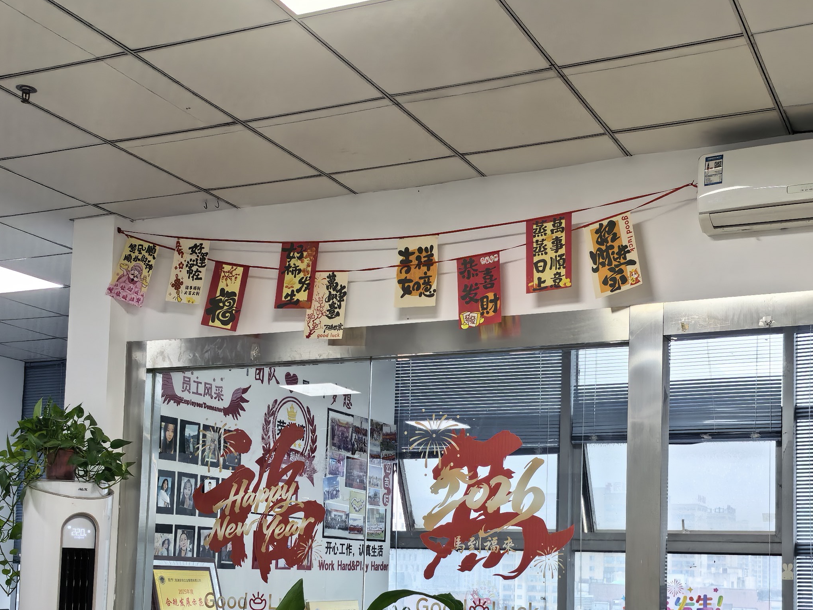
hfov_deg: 39.7
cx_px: 417
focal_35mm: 48
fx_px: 1127
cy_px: 479
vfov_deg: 29.6
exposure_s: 1/100
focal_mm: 5.75
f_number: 1.4
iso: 64
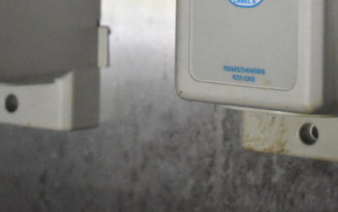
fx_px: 1062
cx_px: 271
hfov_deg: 17.9
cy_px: -192
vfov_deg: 10.6
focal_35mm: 115
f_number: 5
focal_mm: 31
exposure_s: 1/100
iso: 6400
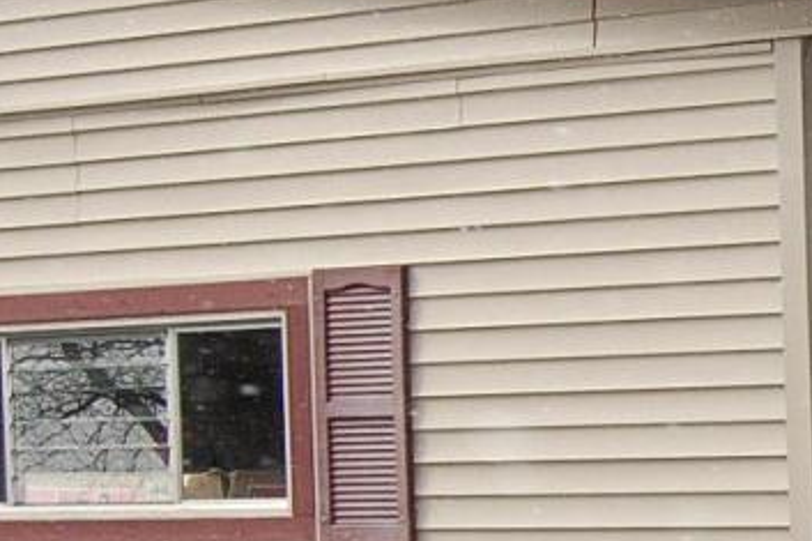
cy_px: 449
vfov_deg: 12.6
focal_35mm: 108
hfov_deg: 17.1
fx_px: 2435
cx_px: 1232
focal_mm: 22
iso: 400
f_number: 5
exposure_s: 1/500
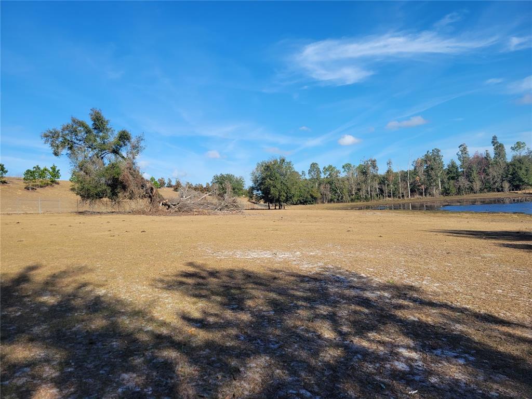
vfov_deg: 53.1
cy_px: 200
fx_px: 400
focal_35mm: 26
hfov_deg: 67.3
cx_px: 266
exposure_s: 1/2122
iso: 40
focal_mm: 5.4
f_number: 1.8
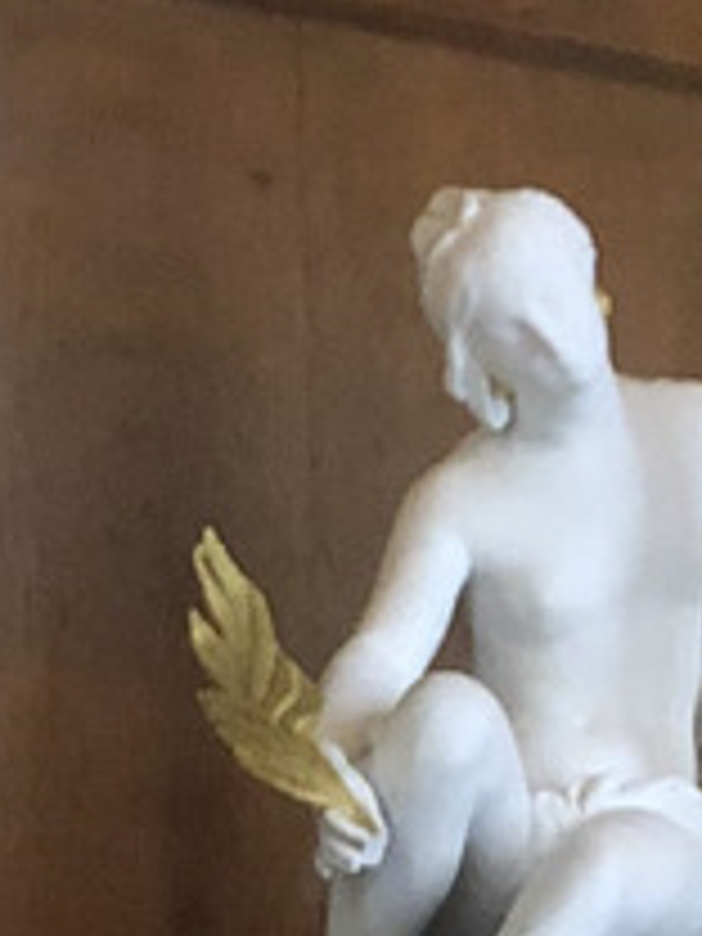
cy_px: 1548
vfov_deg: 8.9
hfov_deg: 6.9
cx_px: 482
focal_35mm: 215
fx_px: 5813
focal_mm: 4
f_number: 1.8
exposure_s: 1/4
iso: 125
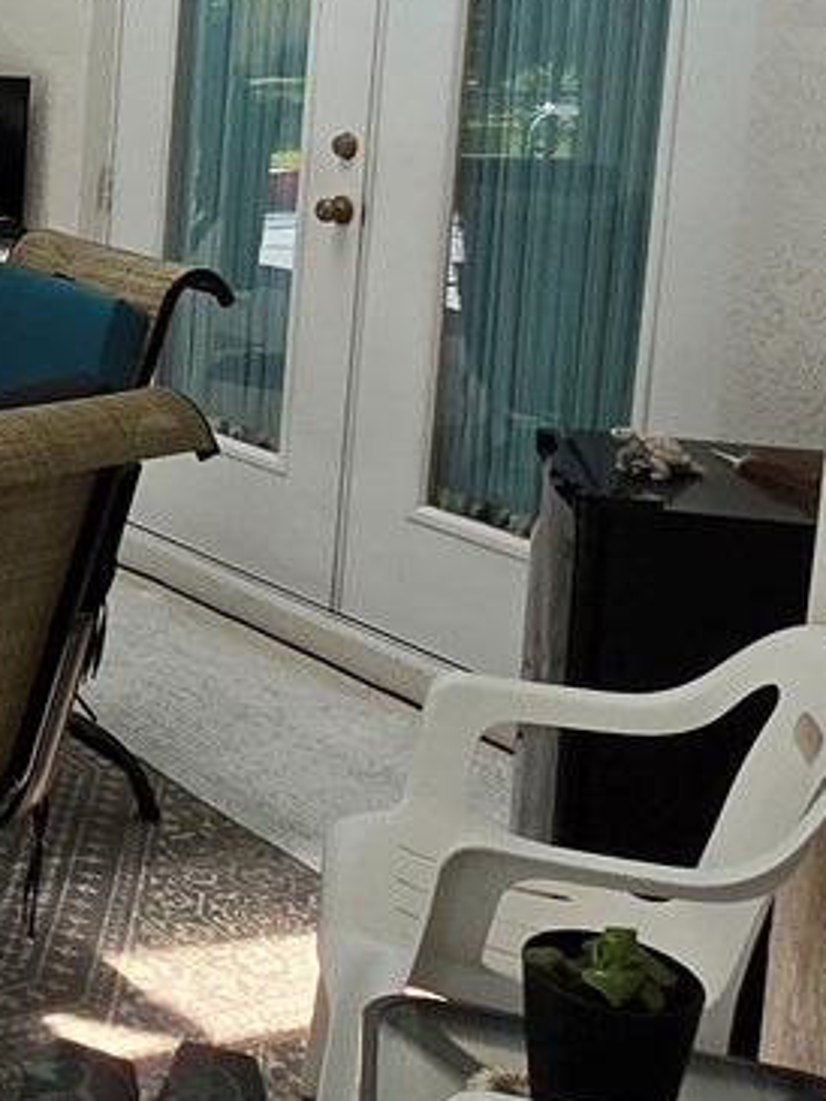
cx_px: -311
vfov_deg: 32.7
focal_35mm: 57
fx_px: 1812
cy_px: 196
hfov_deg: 22.4
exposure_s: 1/166
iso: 25
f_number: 2.2
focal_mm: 1.7
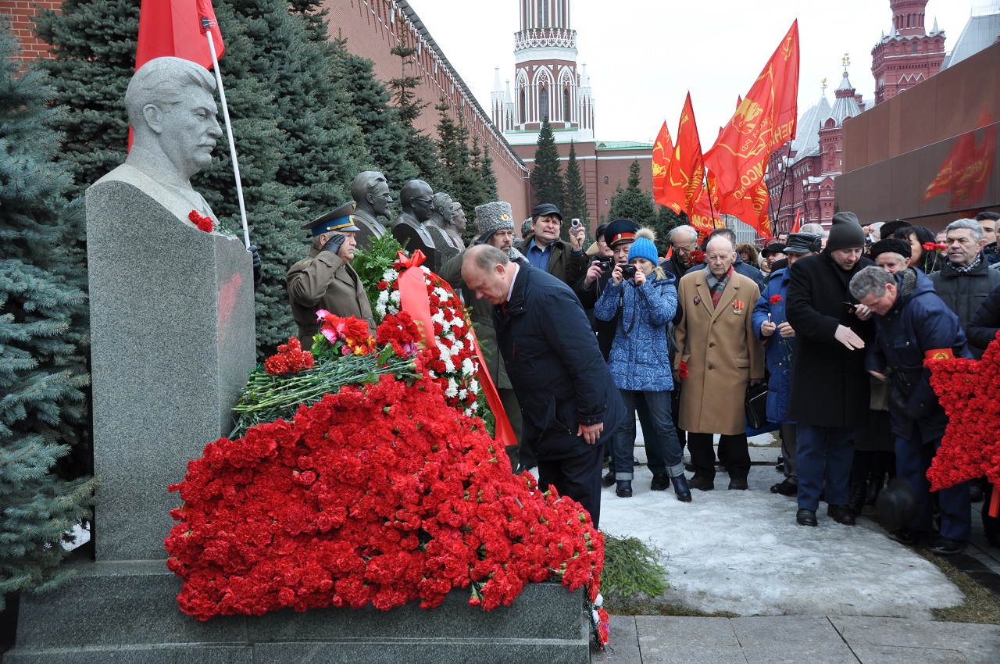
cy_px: 332
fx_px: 1332
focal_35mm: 48
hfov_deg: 41.2
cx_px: 500
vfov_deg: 28.0
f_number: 9
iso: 200
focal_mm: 32
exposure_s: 1/80
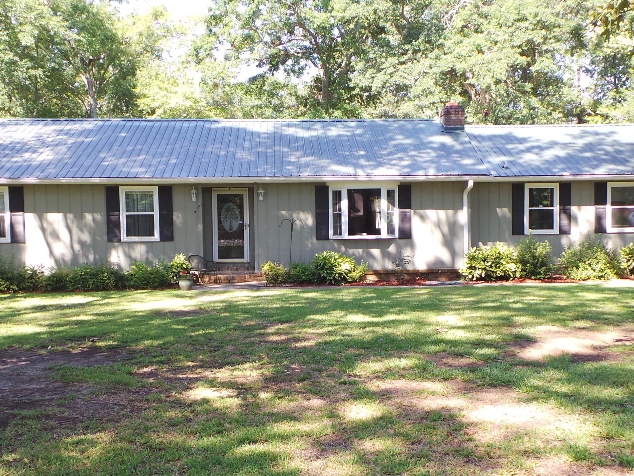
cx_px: 344
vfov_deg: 36.8
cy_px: 268
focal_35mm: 39
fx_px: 714
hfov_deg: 47.8
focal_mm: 4.1
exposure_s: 1/80
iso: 100
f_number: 4
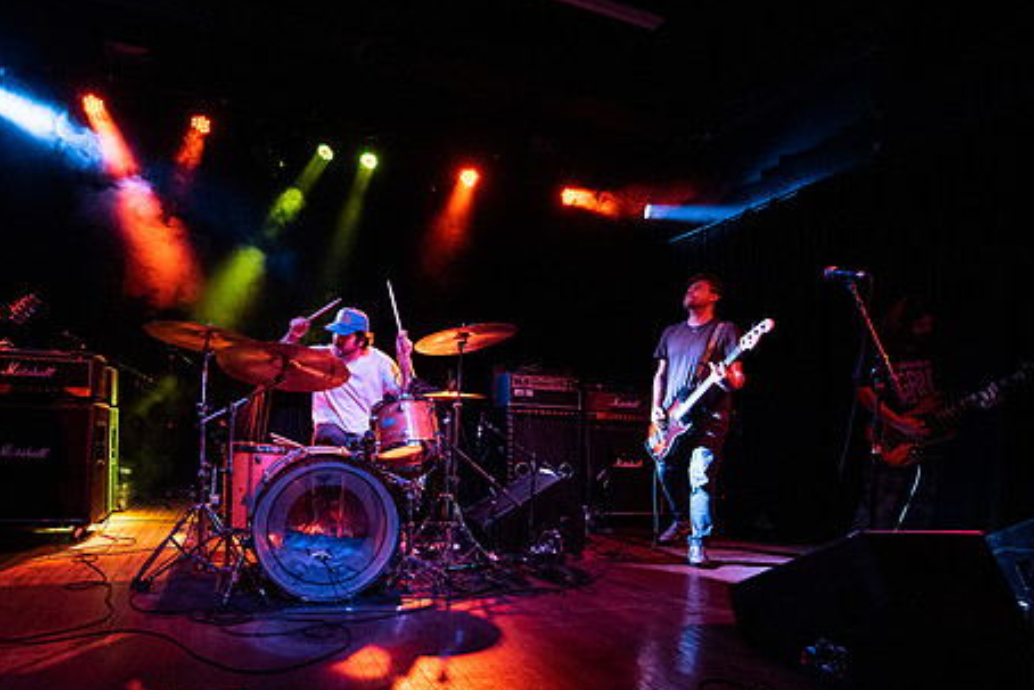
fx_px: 546
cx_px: 424
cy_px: 441
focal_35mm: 19
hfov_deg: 86.0
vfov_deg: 63.5
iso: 3200
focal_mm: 14
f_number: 3.2
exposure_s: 1/320
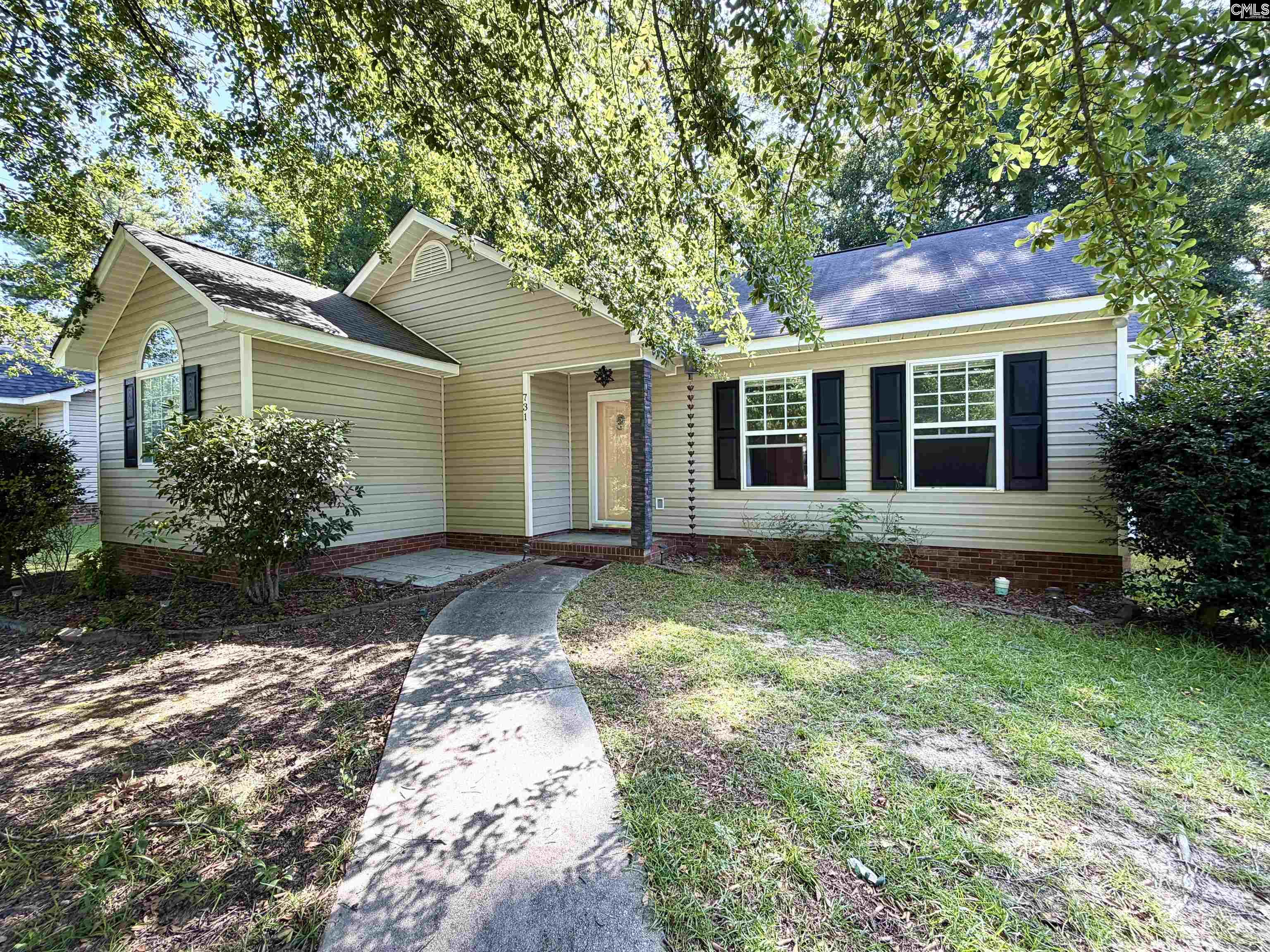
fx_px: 514
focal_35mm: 14
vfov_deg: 85.7
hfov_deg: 102.1
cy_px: 476
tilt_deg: -0.5
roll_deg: +1.0
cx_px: 635
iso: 40
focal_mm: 2.22
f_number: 2.2
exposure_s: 1/154
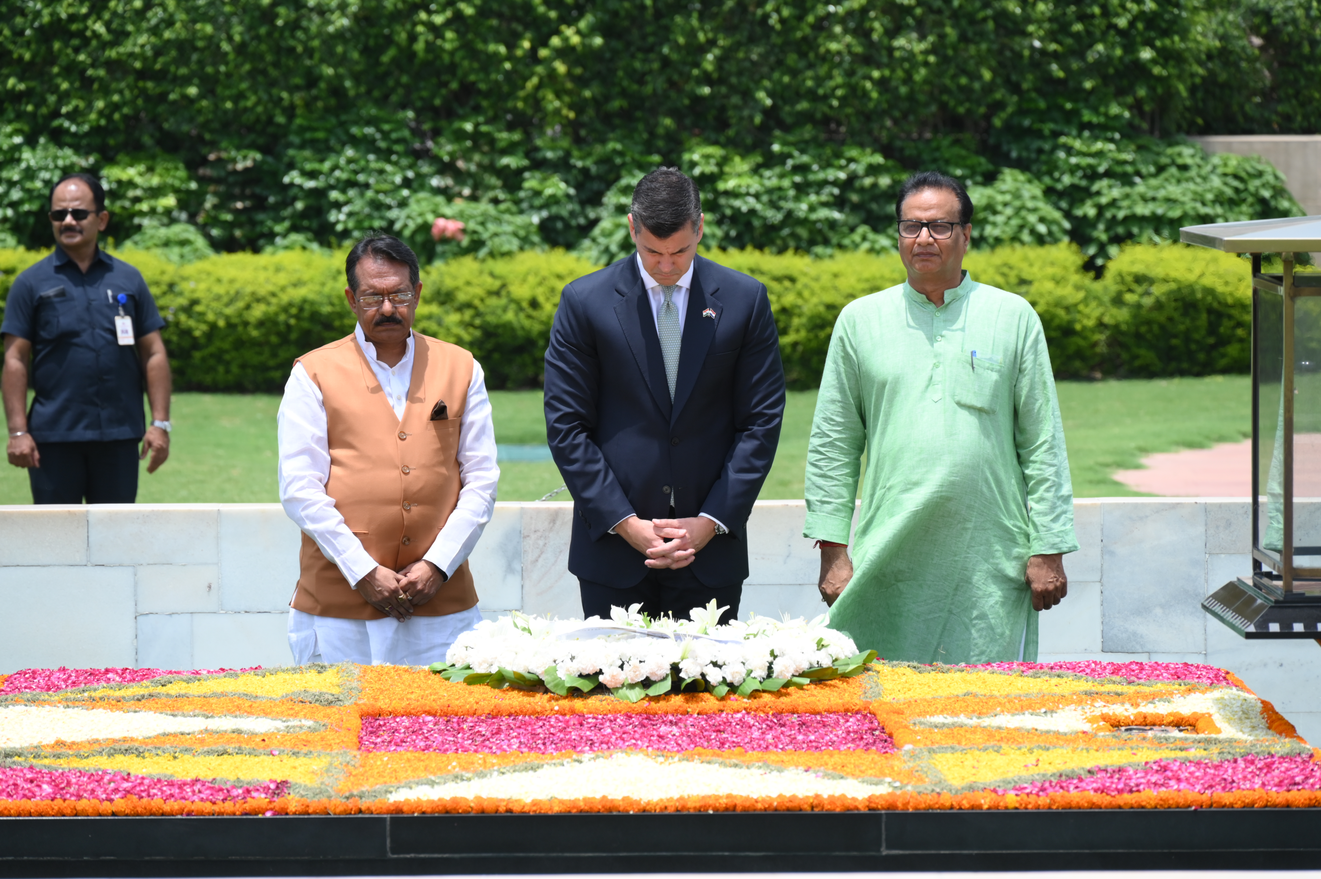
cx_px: 660
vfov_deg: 6.9
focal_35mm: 200
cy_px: 440
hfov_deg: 10.3
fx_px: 7334
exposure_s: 1/800
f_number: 8
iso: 500
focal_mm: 200
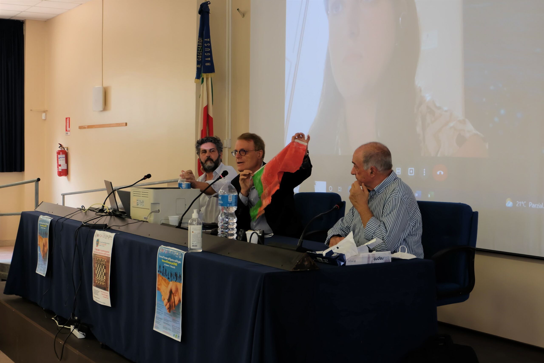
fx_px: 846
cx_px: 272
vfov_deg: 24.2
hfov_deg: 35.6
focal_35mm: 56
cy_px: 182
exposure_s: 1/38
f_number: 5.3
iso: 800
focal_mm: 37.1
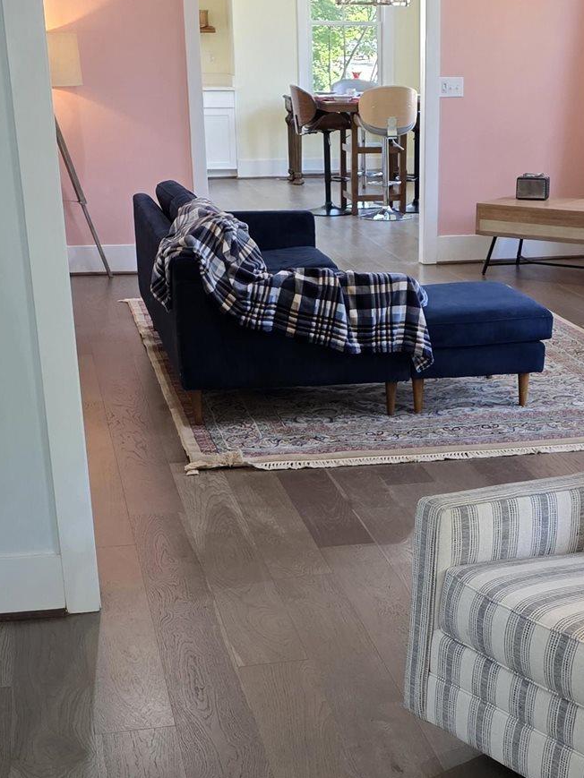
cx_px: 421
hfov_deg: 23.8
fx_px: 1372
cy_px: 587
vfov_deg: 31.1
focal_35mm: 61
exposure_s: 1/120
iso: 320
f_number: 1.7
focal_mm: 6.3
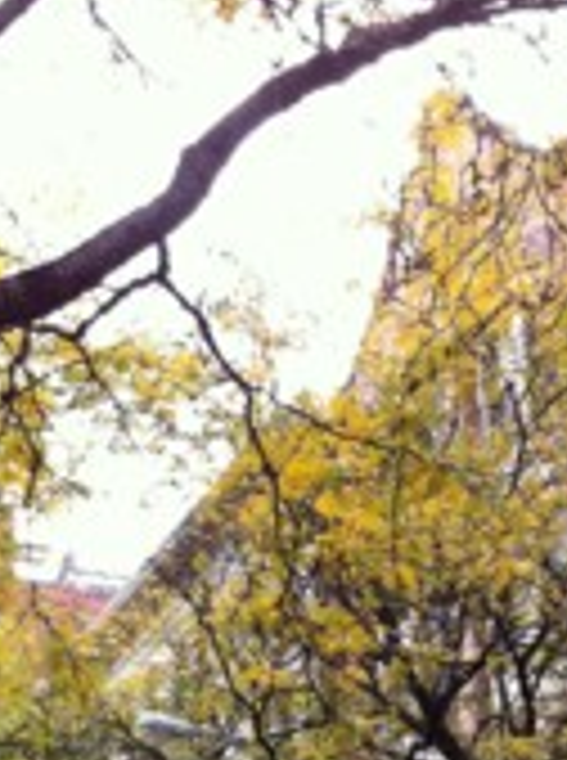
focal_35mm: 93
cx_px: 243
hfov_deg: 15.8
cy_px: 890
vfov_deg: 19.9
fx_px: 2039
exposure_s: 1/120
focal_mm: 3.85
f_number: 2.8
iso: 80
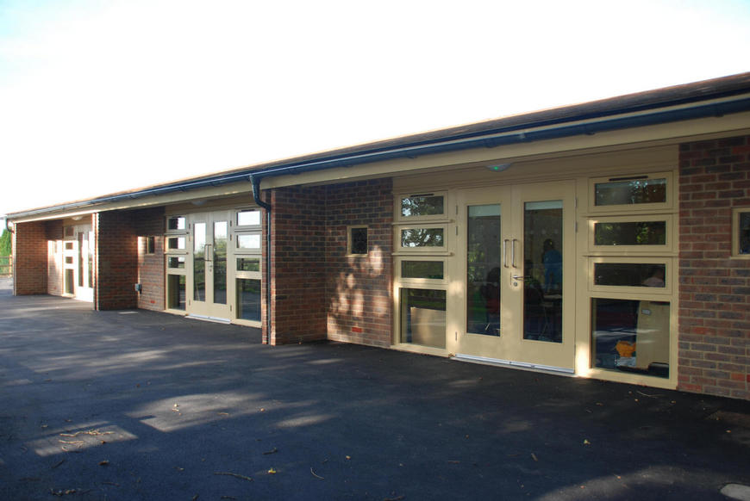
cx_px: 375
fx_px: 563
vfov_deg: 48.0
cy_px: 250
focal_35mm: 27
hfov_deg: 67.3
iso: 100
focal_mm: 18
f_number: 3.5
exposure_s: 1/125
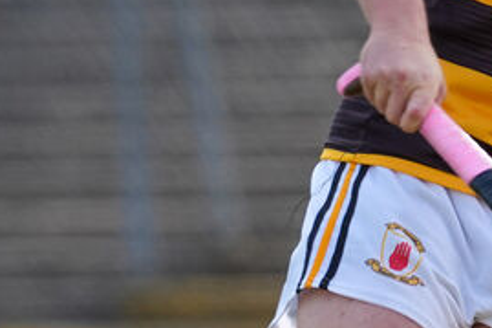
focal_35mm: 2652
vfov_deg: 0.5
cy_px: 81
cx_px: 871
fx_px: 36220
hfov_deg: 0.8
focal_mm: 594
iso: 640
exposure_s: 1/1000
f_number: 8
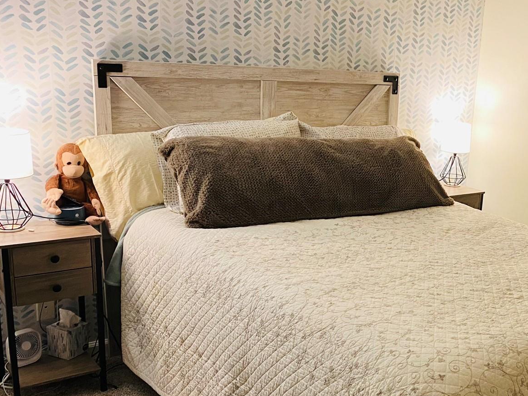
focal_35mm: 46
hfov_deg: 39.3
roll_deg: -5.4
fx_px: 701
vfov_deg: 31.4
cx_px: 436
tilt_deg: -16.8
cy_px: 237
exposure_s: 1/60
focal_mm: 4.25
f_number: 1.8
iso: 200
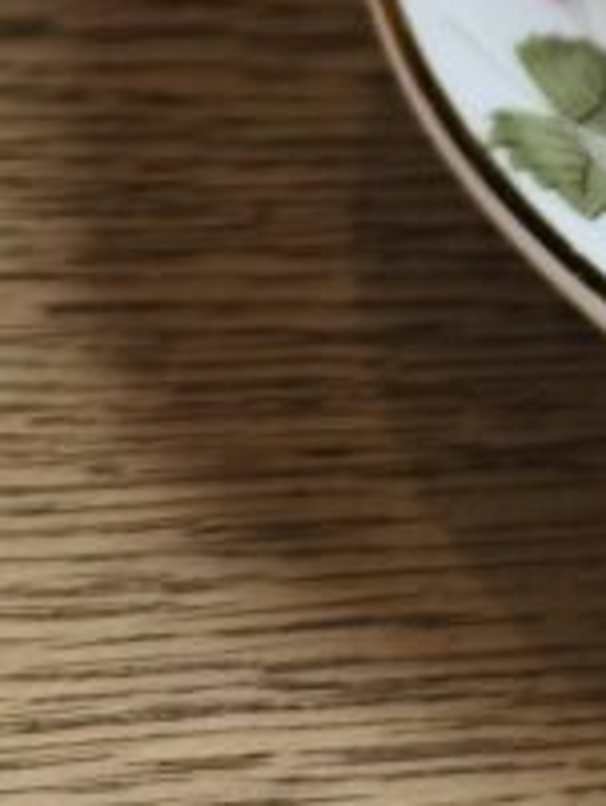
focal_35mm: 255
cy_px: -1067
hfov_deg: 5.7
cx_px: 1348
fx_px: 5946
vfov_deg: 7.3
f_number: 1.85
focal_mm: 7.1
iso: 204
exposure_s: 1/100
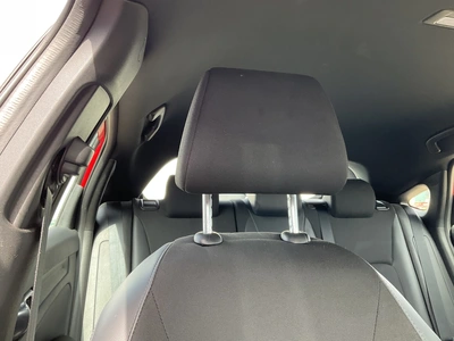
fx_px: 380
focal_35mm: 29
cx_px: 227
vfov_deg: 48.2
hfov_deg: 61.7
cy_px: 170
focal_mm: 3
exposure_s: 1/122
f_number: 1.8
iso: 64
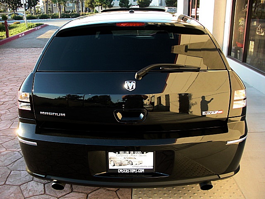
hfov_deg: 51.4
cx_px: 132
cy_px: 100
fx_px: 276
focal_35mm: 36
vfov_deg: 39.7
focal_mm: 6.3
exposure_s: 1/100
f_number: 2.8
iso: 50
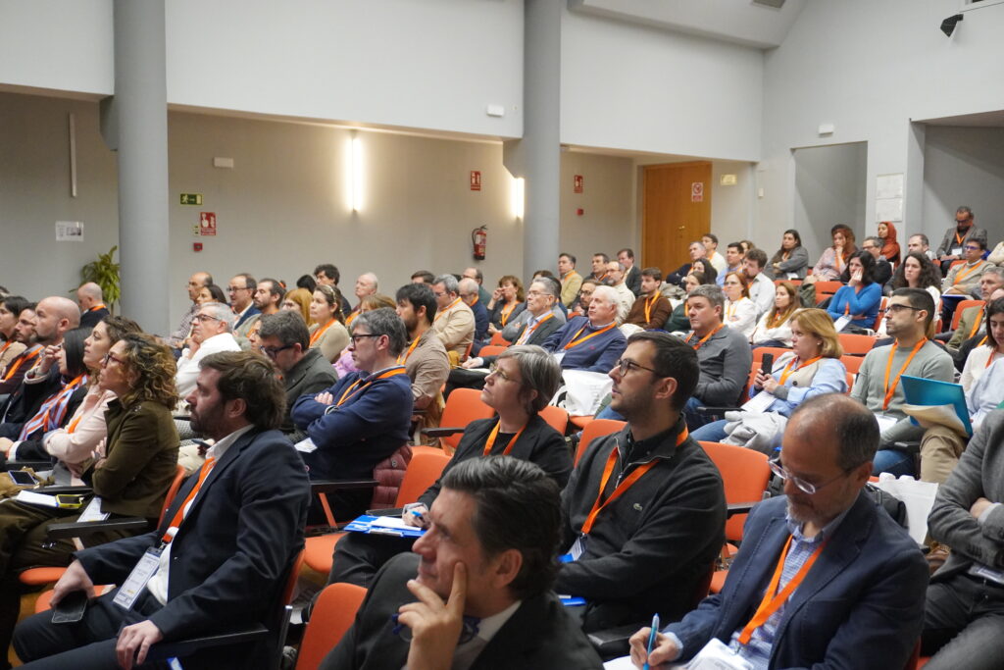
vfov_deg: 36.9
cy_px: 335
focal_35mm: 36
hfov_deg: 53.1
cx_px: 502
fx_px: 1004
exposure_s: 1/160
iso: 3200
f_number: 4.5
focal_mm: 24
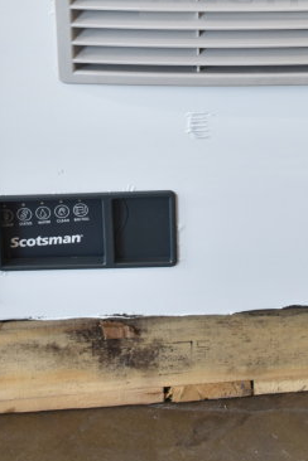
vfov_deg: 16.4
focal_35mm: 120
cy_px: -83
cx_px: 280
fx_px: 1540
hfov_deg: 11.3
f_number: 4.5
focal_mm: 32
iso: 320
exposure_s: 1/50
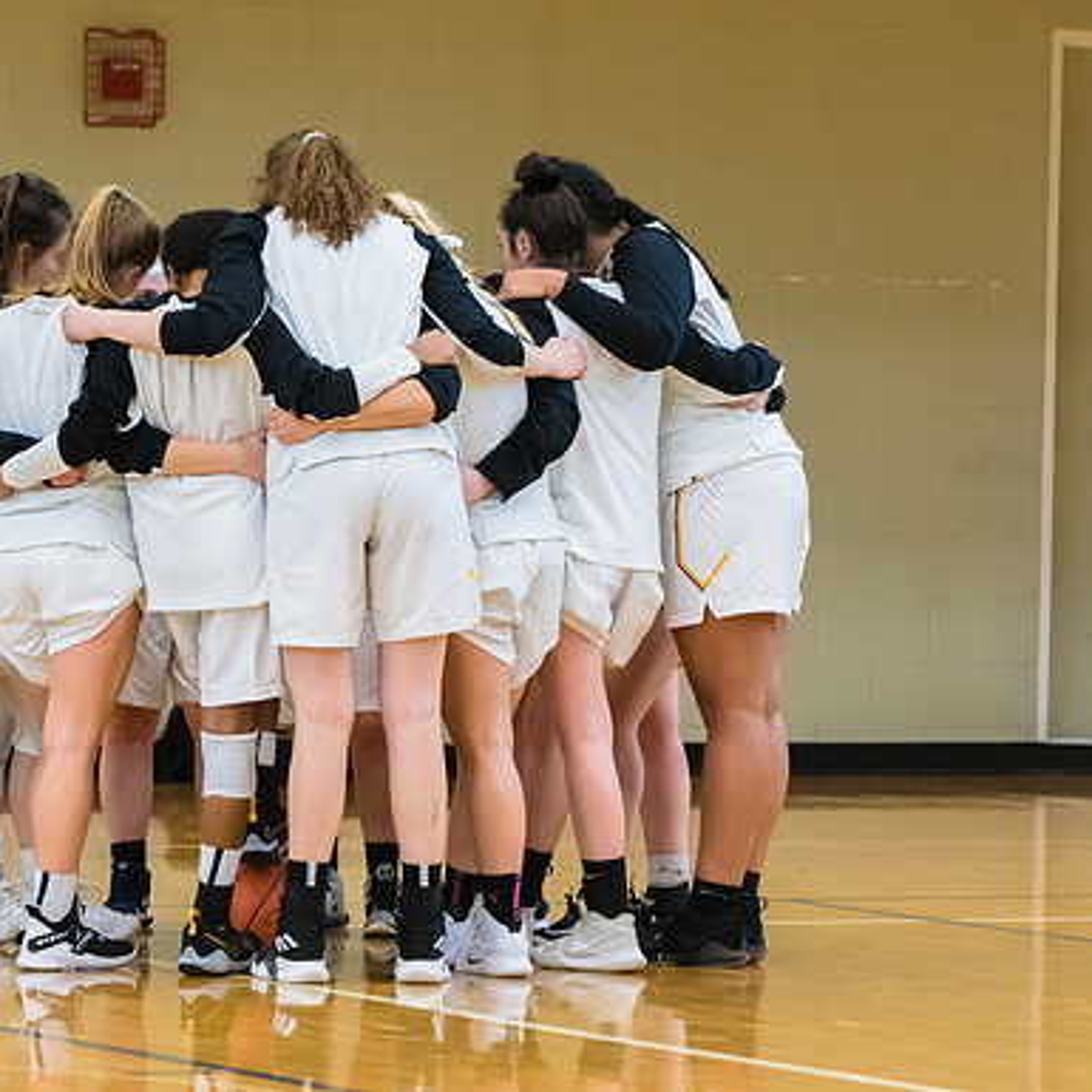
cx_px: 275
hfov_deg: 6.9
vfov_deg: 6.9
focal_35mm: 253
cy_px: 546
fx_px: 9030
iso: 3200
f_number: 3.5
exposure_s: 1/400
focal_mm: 122
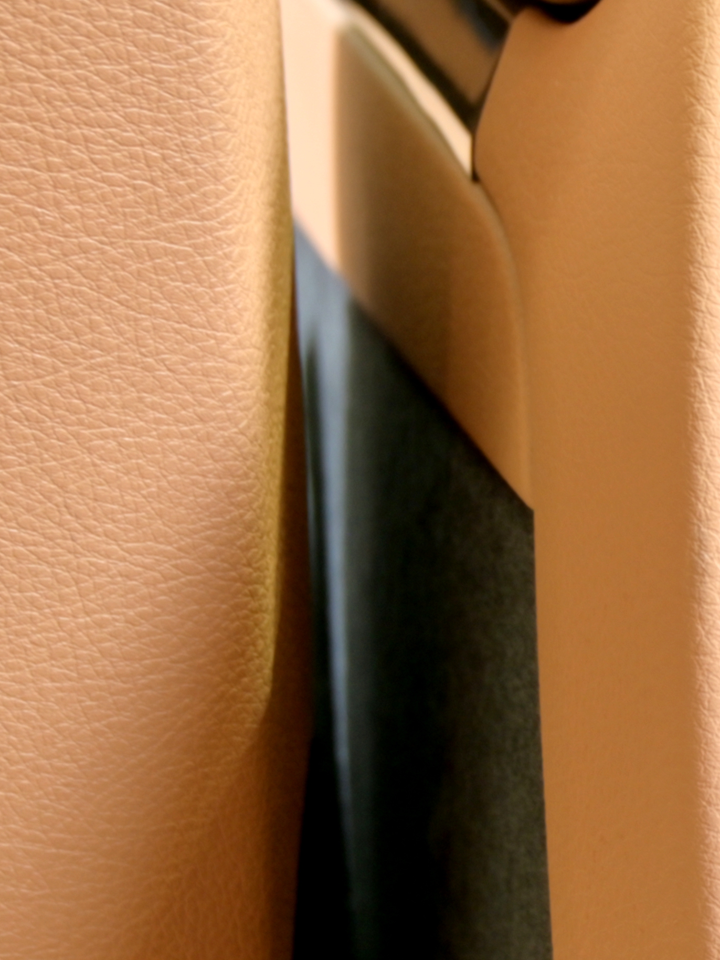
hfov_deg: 11.2
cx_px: 1396
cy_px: 780
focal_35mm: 121
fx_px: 3348
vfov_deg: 16.2
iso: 125
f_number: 4.5
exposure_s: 1/6
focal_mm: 27.5
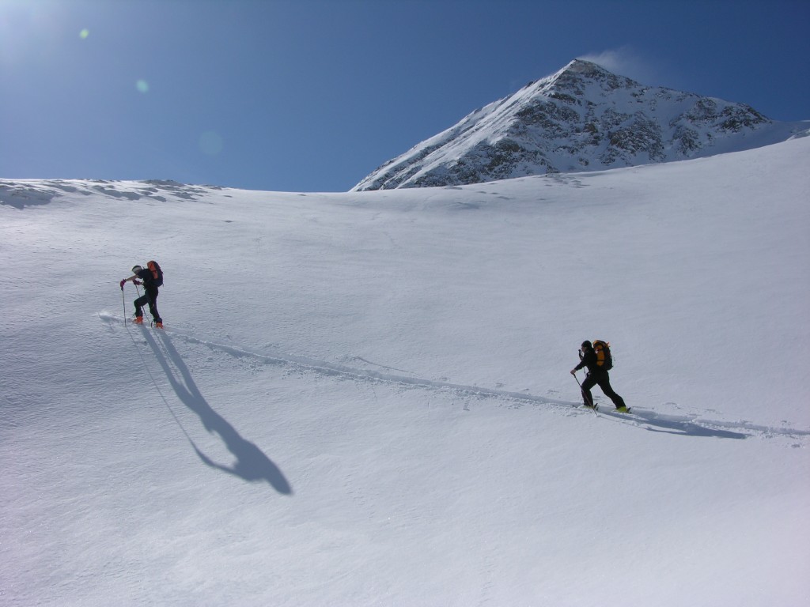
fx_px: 819
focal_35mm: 35
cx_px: 405
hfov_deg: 52.6
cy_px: 304
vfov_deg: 40.7
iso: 50
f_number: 8
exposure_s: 1/520
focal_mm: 9
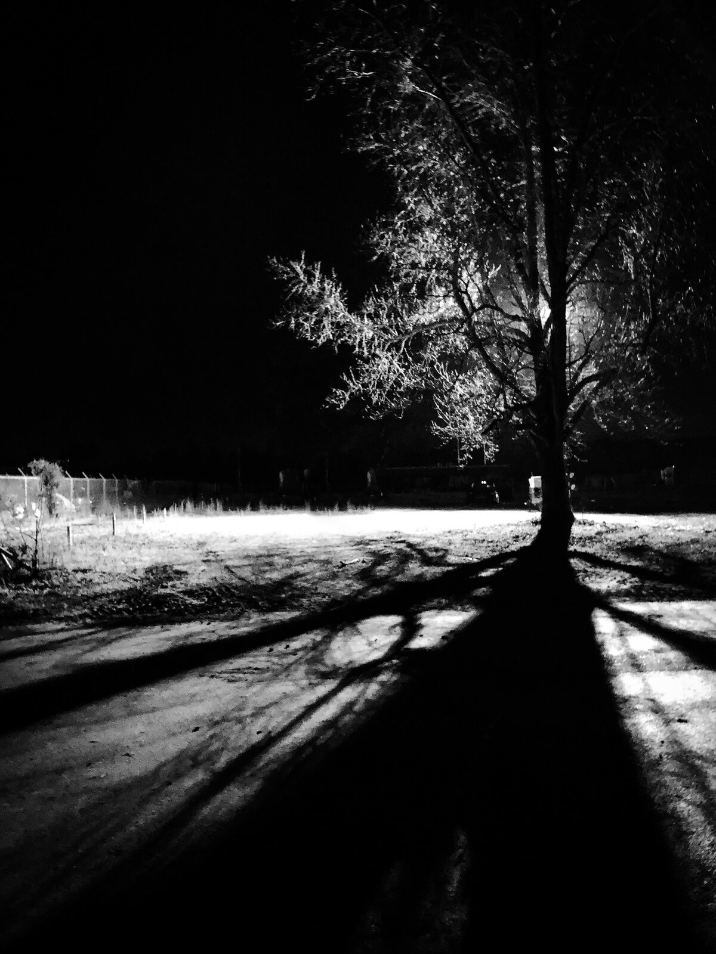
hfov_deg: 49.7
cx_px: 358
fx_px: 772
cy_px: 477
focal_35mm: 28
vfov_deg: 63.4
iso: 1000
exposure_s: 1/4
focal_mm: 4
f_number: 1.8
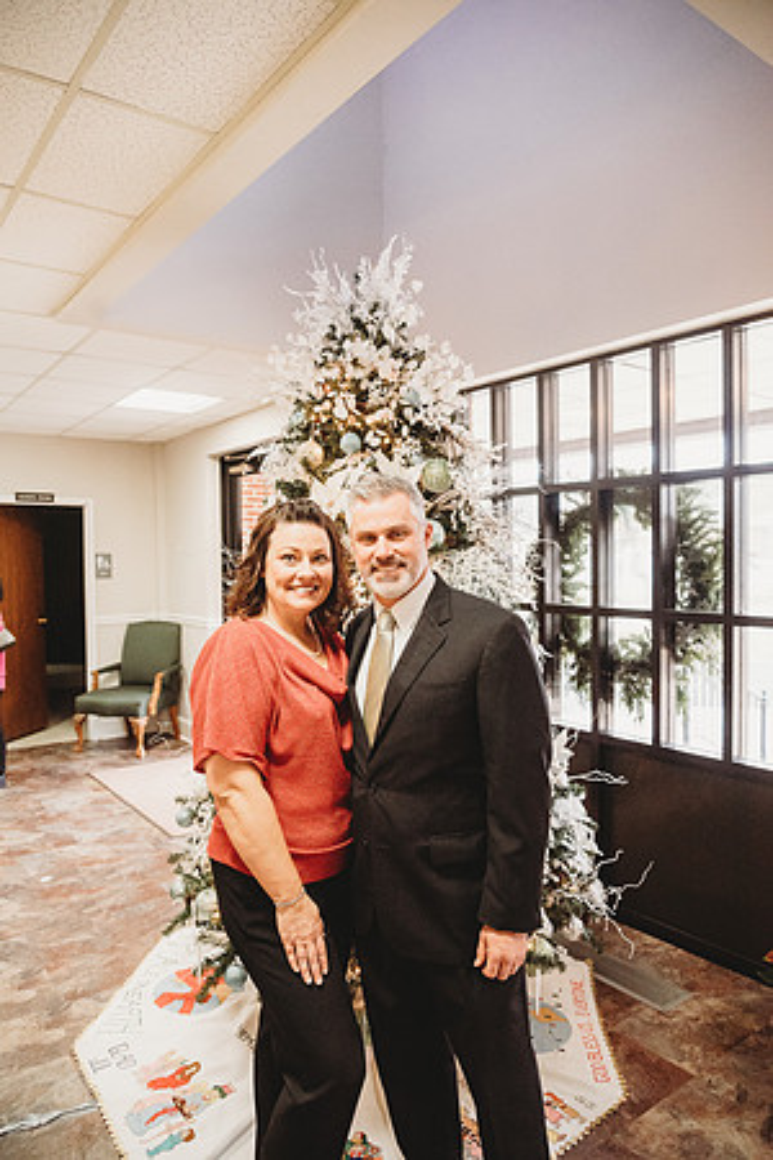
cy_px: 580
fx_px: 773
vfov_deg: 73.7
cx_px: 386
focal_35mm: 24
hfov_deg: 53.1
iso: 4000
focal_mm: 24
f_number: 4
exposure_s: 1/200
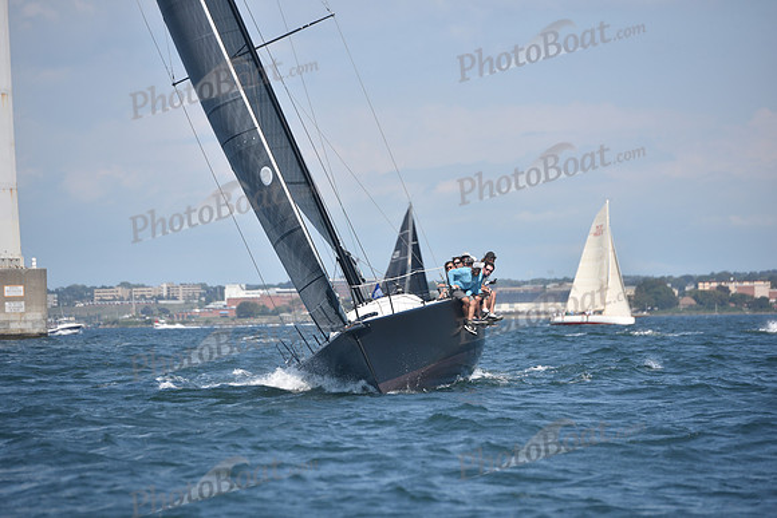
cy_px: 259
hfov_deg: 10.3
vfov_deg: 6.9
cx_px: 388
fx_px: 4317
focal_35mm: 200
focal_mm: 200
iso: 250
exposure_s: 1/1250
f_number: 5
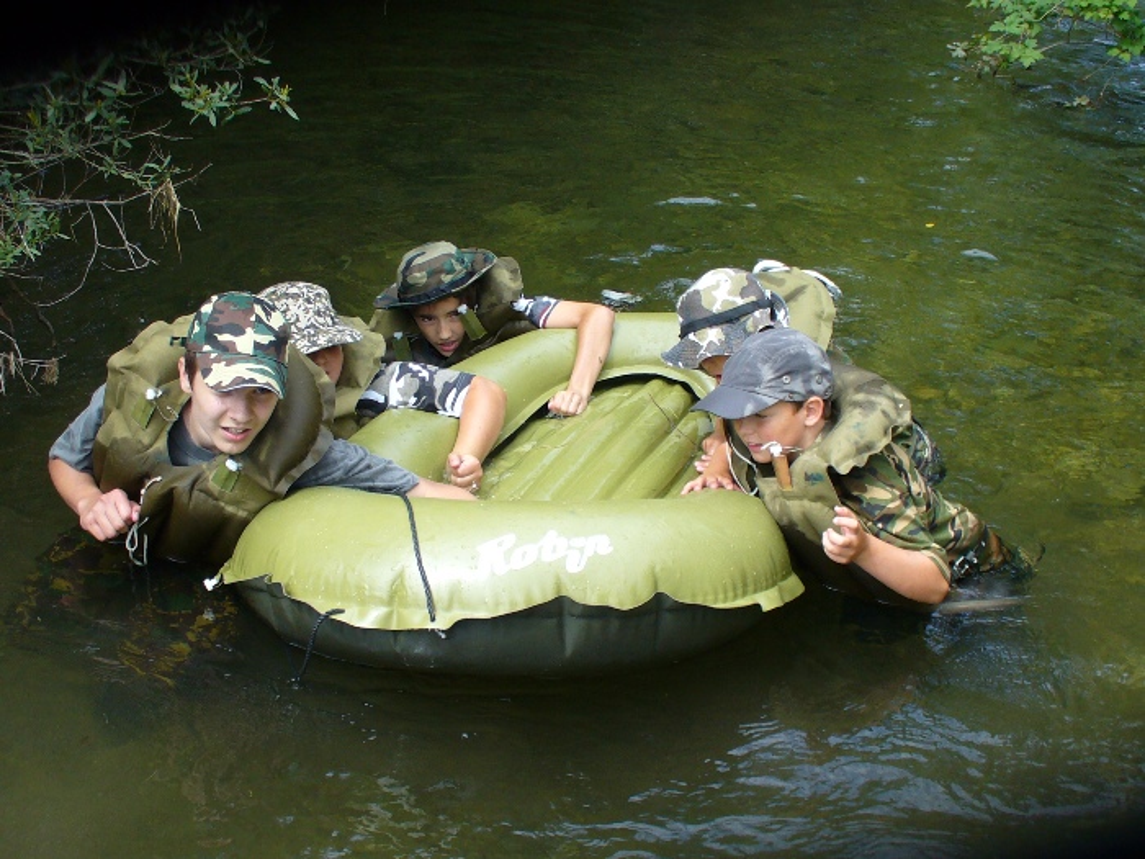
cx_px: 572
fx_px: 1654
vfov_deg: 29.1
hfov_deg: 38.2
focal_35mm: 50
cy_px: 430
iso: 80
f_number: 2.8
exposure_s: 1/320
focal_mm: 6.1
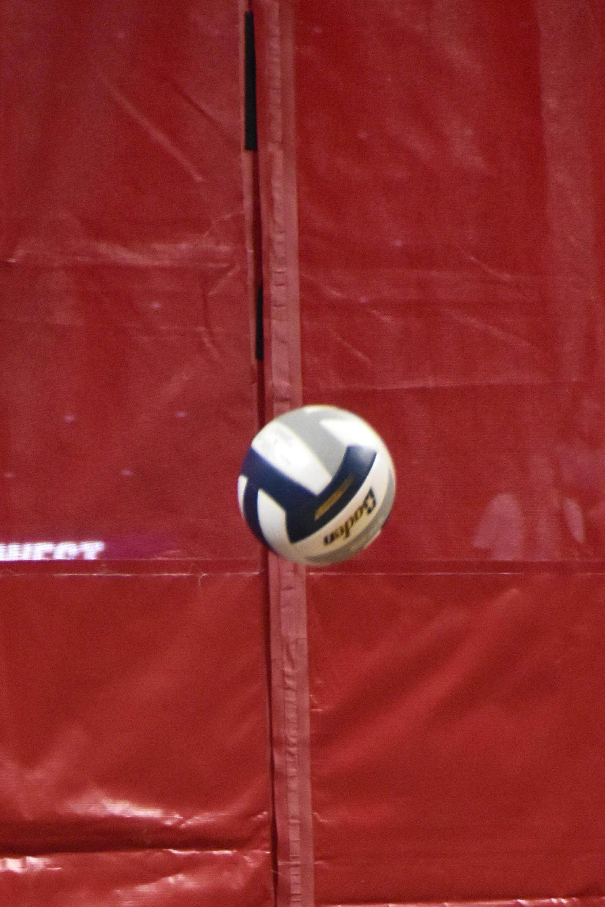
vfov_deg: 4.7
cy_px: 1144
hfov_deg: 3.1
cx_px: 232
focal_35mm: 440
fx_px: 11092
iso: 2800
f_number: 5.6
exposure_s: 1/500
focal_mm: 112
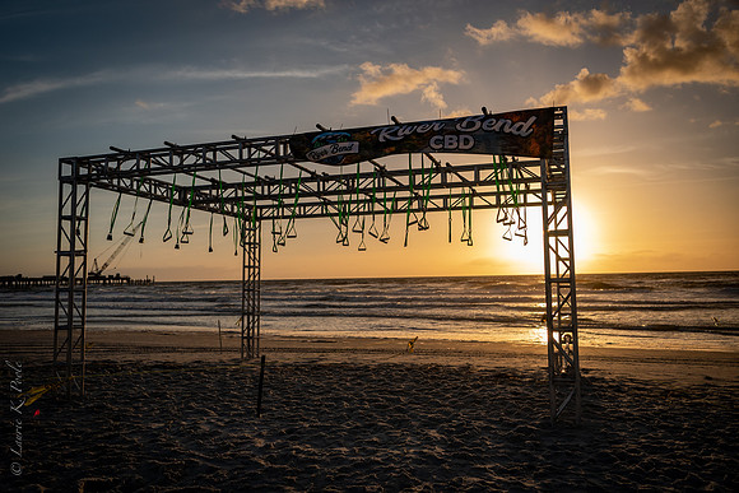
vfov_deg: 40.2
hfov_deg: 57.4
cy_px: 224
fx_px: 673
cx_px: 335
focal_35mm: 33
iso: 360
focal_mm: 30
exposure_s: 1/4000
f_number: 2.8
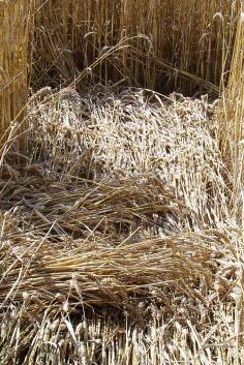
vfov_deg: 23.4
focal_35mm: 87
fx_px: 883
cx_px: 123
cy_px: 199
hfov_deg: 15.7
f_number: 6.7
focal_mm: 10.8
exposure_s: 1/250
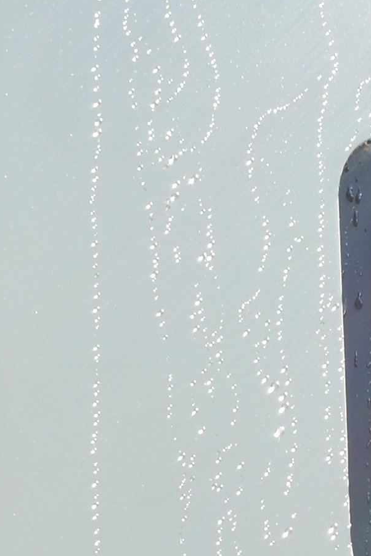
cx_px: 709
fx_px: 4160
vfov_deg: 7.6
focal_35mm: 269
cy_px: 694
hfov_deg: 5.0
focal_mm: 27
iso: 200
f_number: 11
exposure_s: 1/90
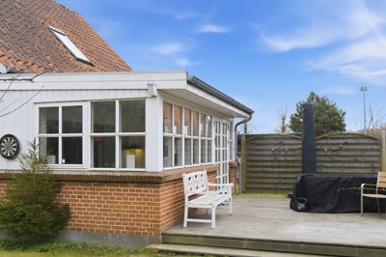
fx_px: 386
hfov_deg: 53.2
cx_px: 193
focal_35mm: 36
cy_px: 128
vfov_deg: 36.8
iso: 200
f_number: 8
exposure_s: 1/100
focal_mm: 24
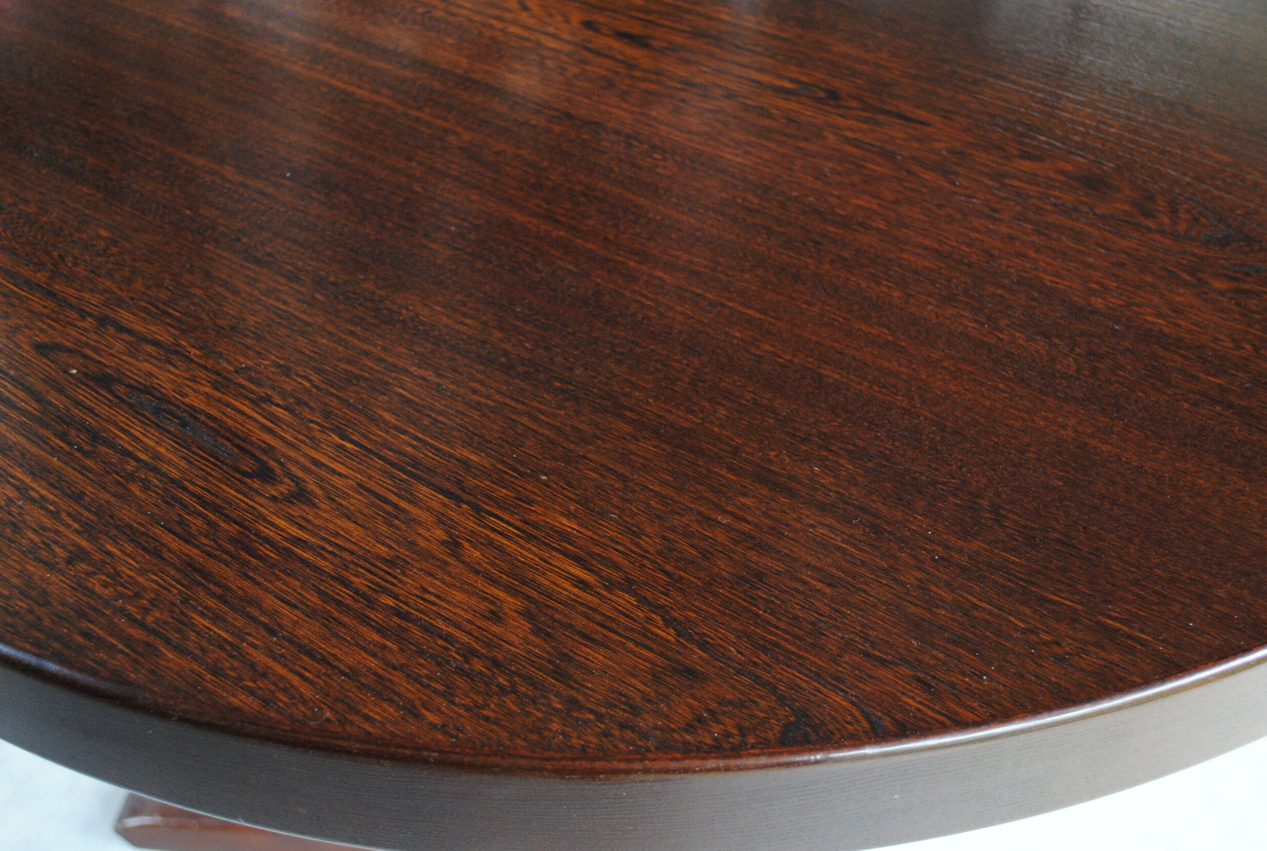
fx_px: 1481
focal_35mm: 42
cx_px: 635
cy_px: 486
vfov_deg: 32.0
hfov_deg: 46.3
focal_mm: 24
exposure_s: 1/30
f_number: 4
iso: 720
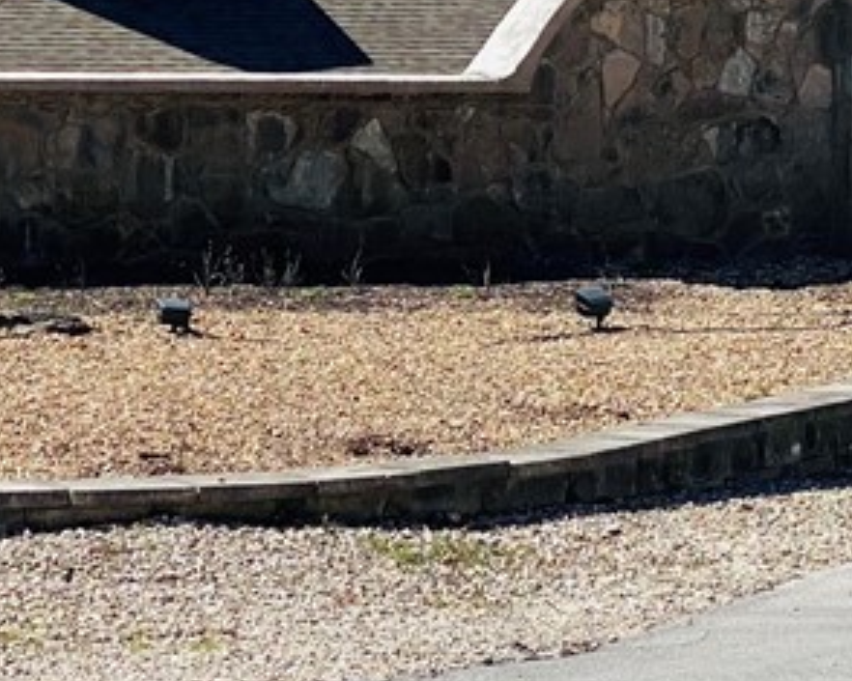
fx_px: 4462
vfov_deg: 8.7
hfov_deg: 10.9
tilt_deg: -1.4
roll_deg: -2.4
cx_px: 206
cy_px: 3
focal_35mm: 177
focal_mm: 6
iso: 20
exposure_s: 1/2398
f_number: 2
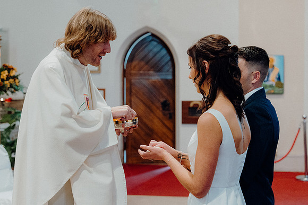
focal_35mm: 82
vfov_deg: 16.7
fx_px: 702
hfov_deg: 24.8
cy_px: 102
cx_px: 154
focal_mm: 55
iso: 2500
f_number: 3.5
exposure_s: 1/160
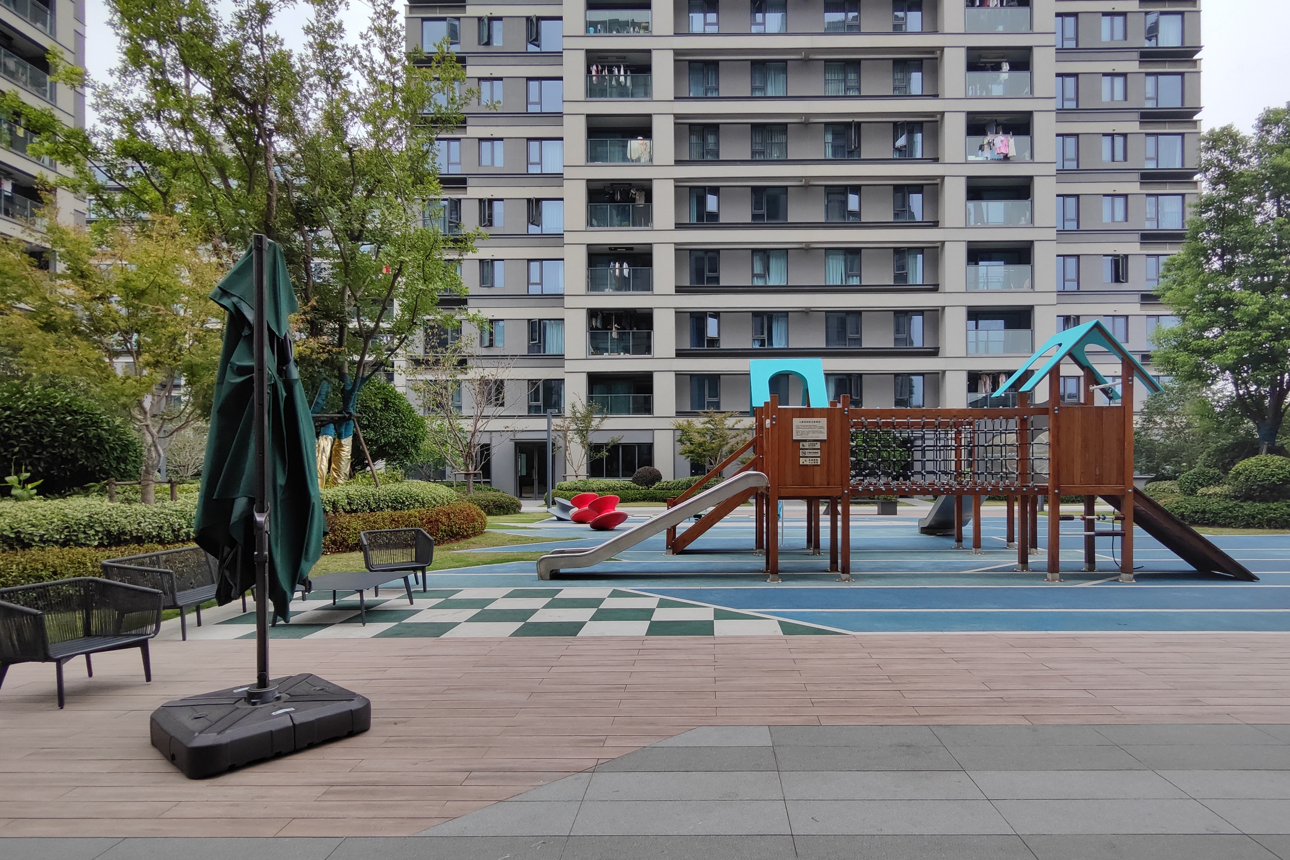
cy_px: 471
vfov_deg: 61.8
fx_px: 717
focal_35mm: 20
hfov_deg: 83.8
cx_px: 693
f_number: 2.4
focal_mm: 2.13
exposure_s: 1/500
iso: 75
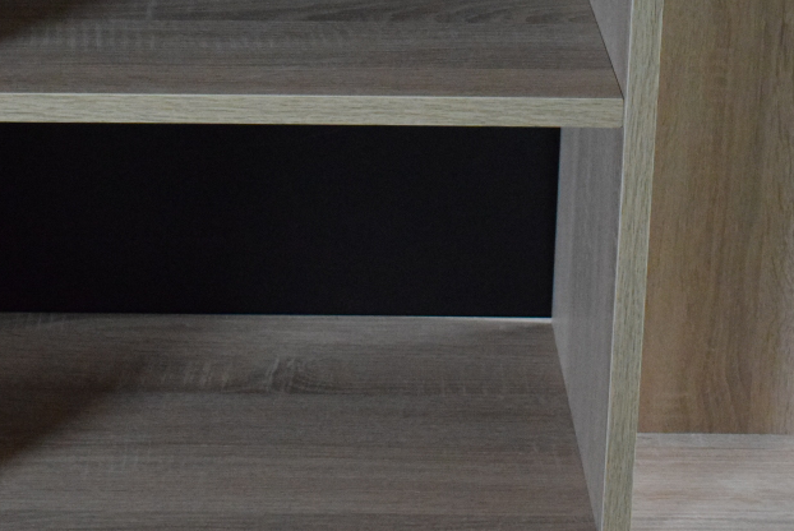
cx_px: 246
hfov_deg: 18.8
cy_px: 54
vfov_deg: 12.6
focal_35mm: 108
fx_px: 2385
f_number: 4.5
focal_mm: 35
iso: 6400
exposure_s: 1/40
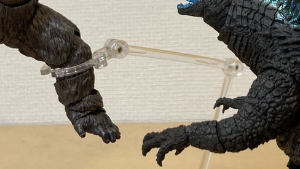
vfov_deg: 15.7
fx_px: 597
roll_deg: +2.3
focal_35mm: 75
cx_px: 170
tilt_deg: -3.1
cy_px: -15
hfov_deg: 28.2
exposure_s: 1/50
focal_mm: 3.99
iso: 64
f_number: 1.8
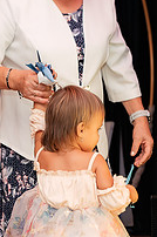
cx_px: 74
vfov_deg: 13.3
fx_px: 1011
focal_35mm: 154
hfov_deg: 8.9
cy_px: 145
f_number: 3.5
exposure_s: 1/250
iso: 3200
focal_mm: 46
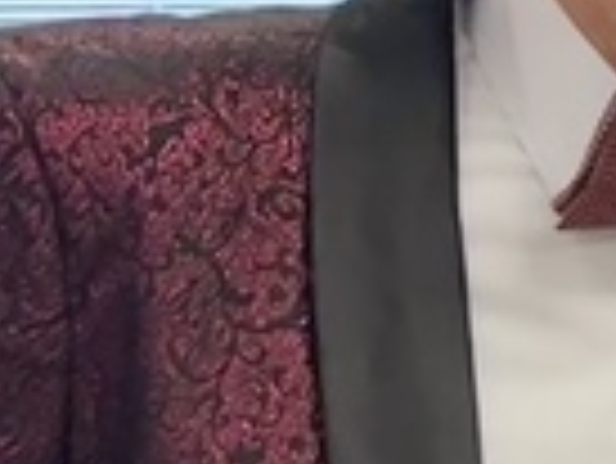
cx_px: 1290
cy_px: 748
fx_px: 3188
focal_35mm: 179
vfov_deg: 8.1
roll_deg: -0.5
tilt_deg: -11.6
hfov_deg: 10.1
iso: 250
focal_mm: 6.76
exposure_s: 1/60
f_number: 1.78
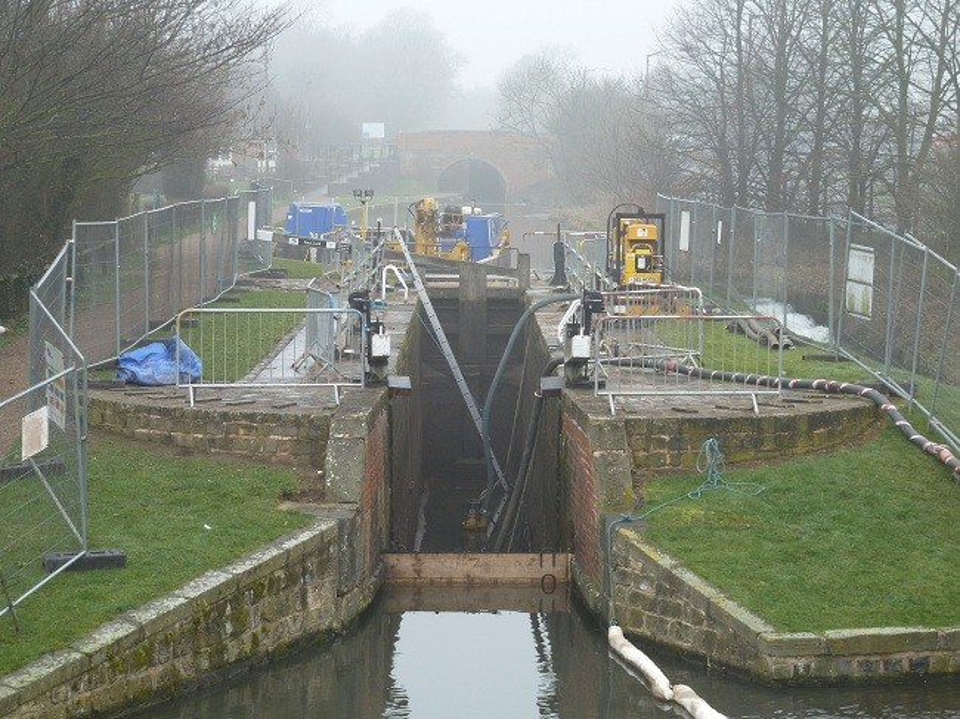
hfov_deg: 20.4
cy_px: 360
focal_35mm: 96
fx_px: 2661
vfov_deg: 15.4
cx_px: 480
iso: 125
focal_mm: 15.8
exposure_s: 1/50
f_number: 4.3
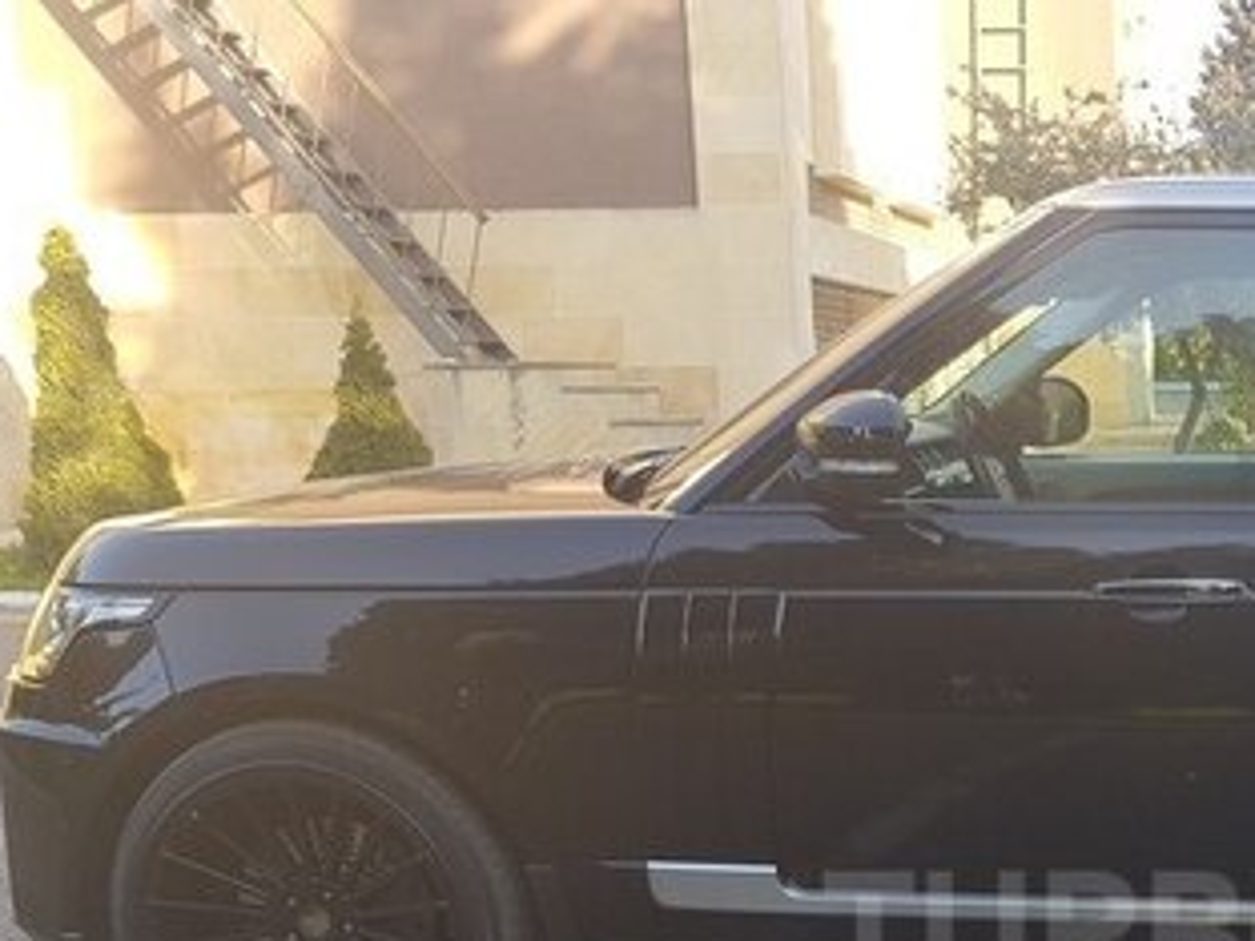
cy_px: 931
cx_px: 1235
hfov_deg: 32.3
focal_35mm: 55
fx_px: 1994
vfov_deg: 25.3
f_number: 1.7
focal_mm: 4.2
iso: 40
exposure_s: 1/242
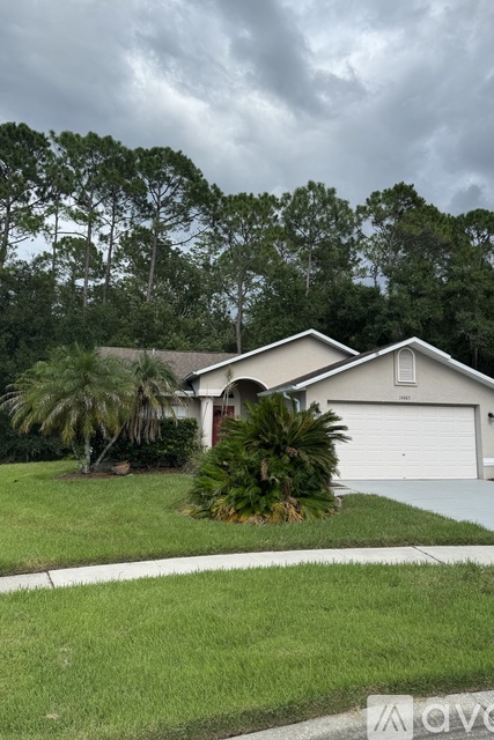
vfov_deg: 69.4
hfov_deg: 49.5
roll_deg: +0.5
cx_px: 265
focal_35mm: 26
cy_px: 356
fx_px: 535
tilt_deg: +8.6
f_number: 1.78
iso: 80
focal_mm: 6.76
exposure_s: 1/3413
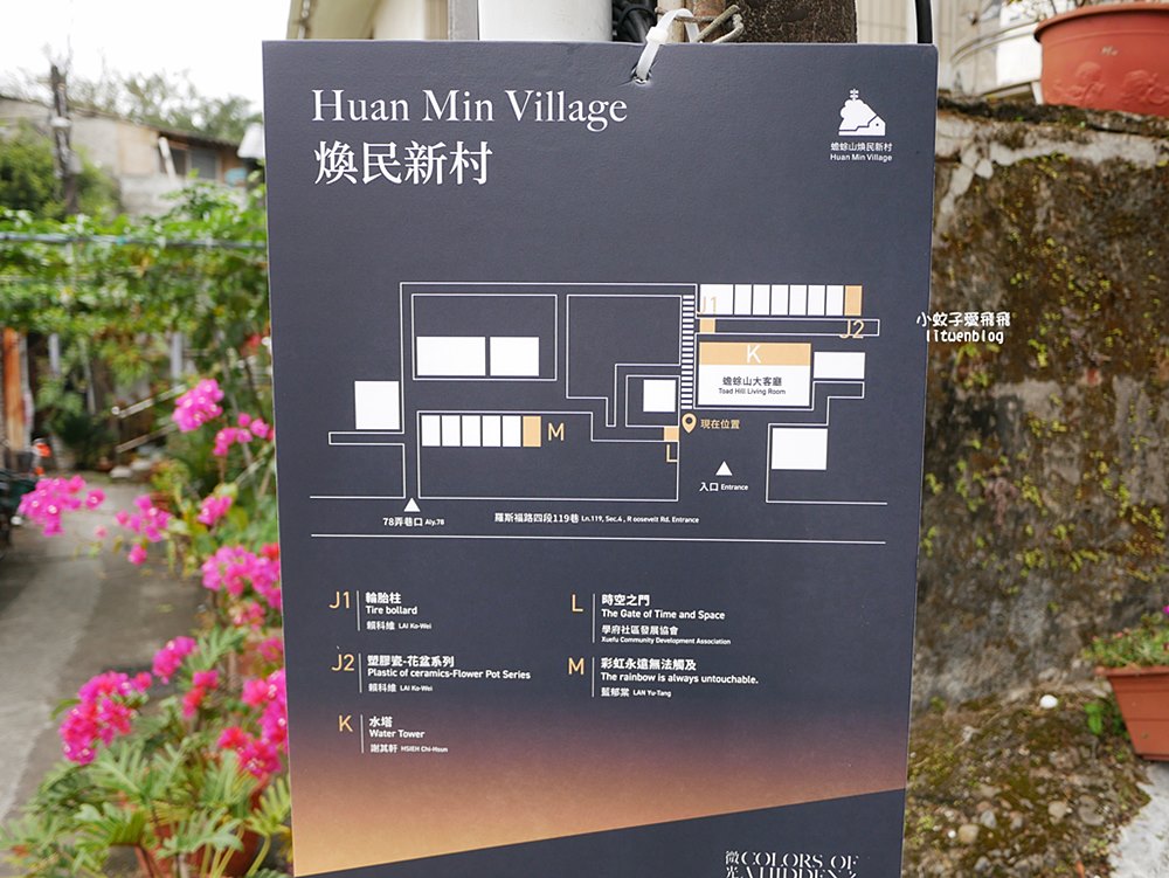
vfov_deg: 49.8
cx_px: 584
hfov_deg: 63.4
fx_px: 946
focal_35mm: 28
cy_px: 439
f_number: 2.5
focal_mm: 14
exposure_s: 1/500
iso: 200
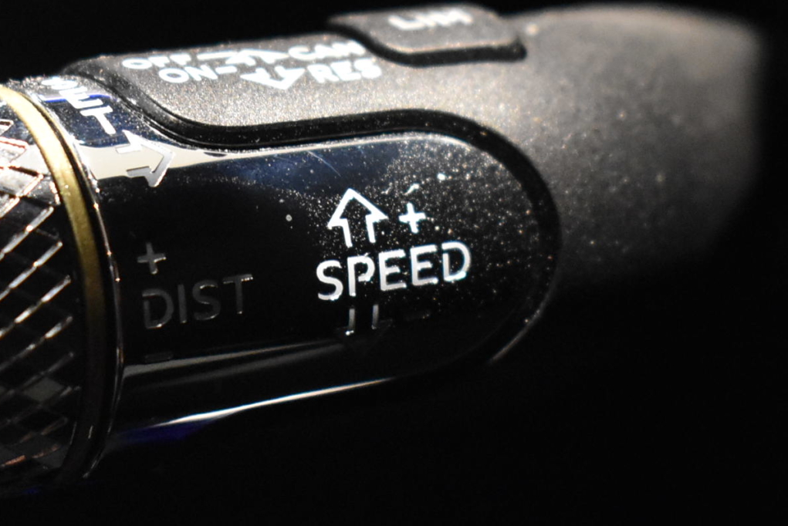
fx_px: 3707
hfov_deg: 12.1
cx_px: 164
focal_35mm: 169
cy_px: 347
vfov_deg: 8.1
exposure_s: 1/80
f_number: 5
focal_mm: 45
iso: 4000
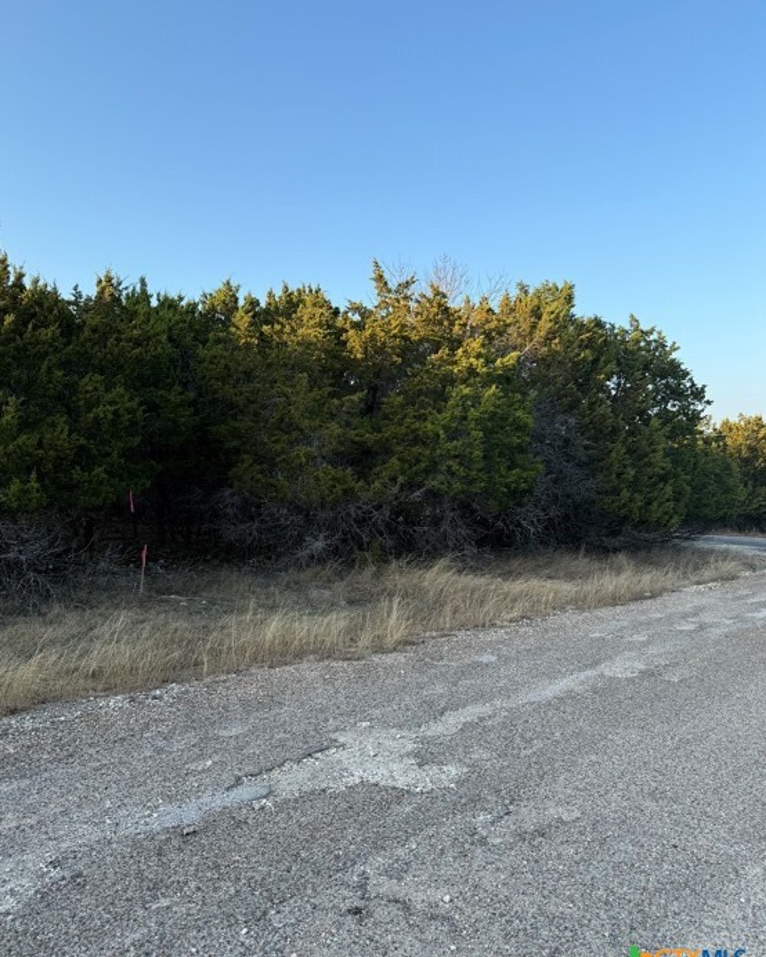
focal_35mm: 26
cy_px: 465
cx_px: 373
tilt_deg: -0.2
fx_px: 736
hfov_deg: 54.9
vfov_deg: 66.0
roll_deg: -0.9
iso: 80
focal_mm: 6.76
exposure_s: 1/1292
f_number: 1.78
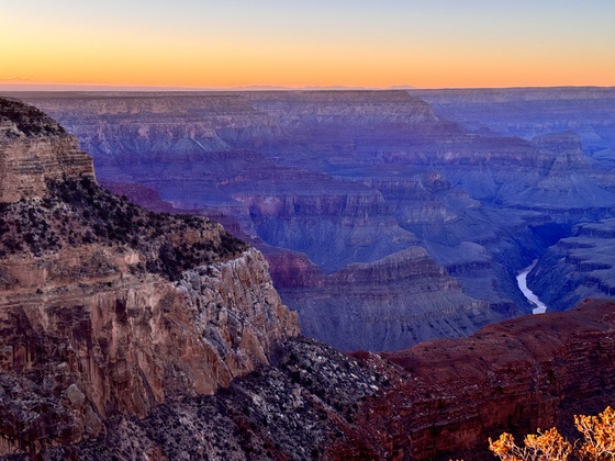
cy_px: 230
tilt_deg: -9.9
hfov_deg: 39.7
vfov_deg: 30.3
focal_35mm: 48
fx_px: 853
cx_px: 308
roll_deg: -0.3
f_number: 1.78
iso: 64
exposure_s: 1/553
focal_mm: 6.86
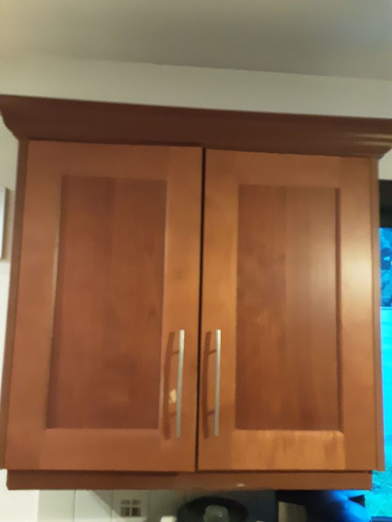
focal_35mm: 28
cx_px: 196
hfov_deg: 49.8
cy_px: 261
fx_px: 423
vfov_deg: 63.4
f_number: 1.9
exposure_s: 1/10
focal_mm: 2.9
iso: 640
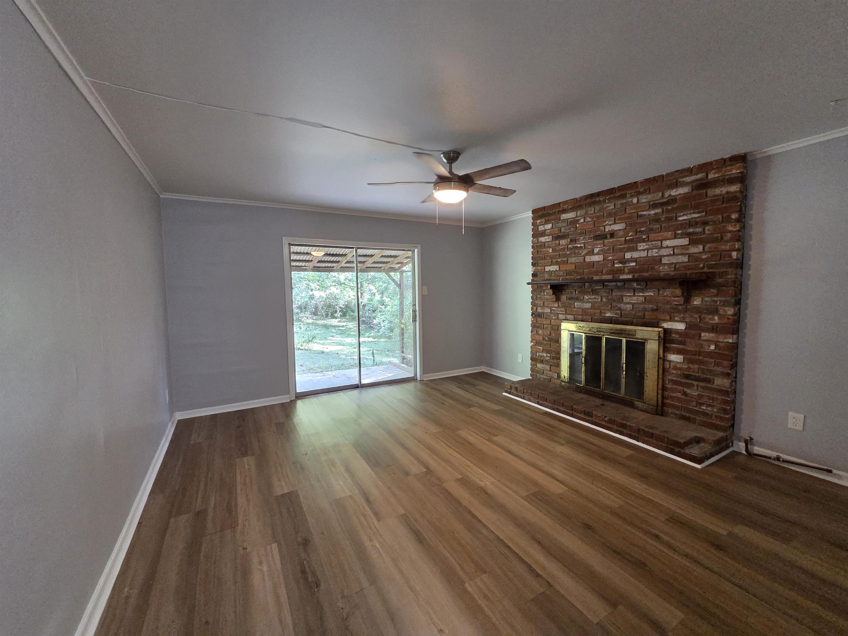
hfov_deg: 106.2
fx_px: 318
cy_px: 318
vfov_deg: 89.9
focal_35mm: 13
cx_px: 424
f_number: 2.2
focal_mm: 2.2
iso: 640
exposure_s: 1/60
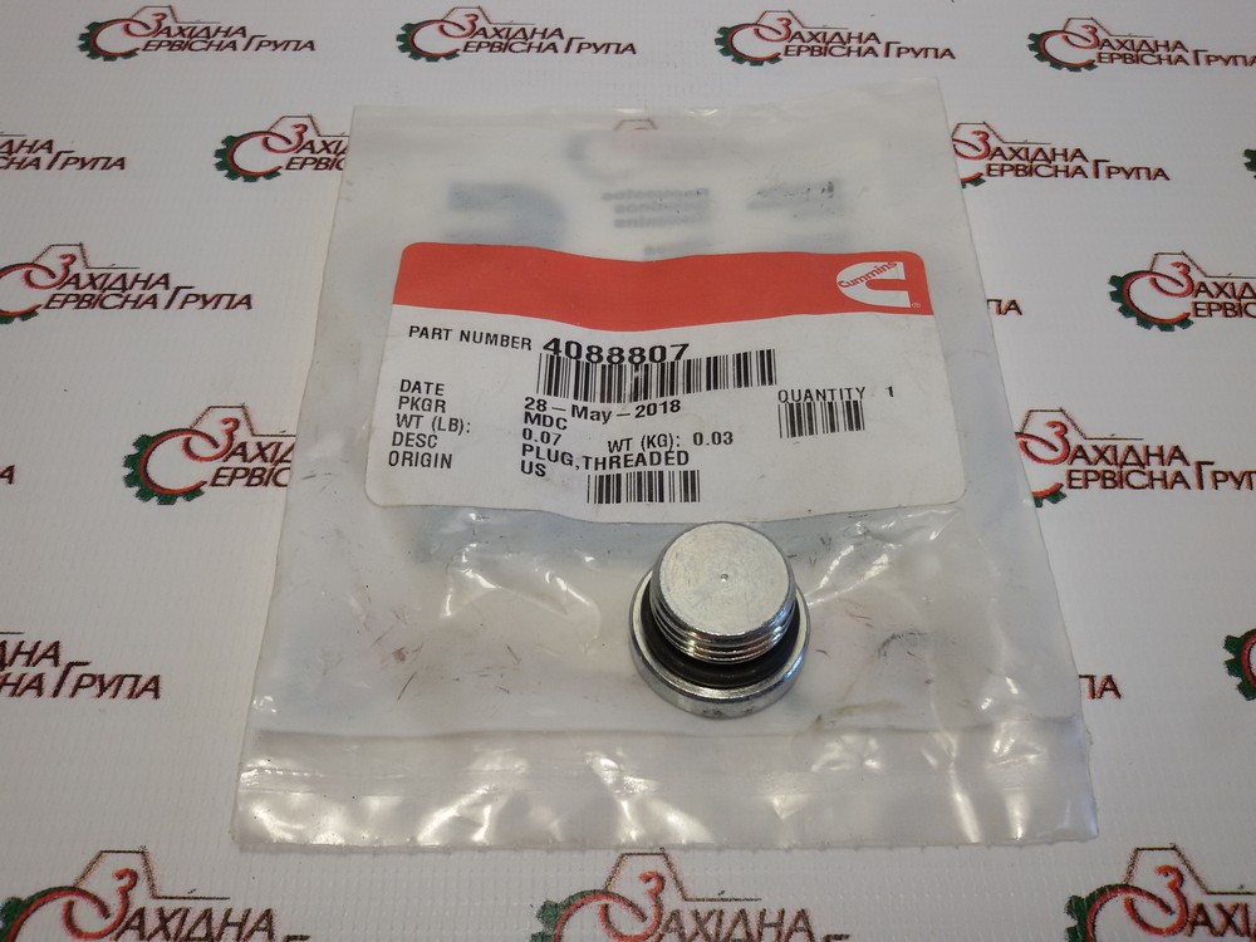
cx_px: 628
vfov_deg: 45.4
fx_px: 1125
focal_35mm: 31
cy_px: 471
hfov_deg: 58.4
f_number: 2.4
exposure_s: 1/100
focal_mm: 2.93
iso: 40
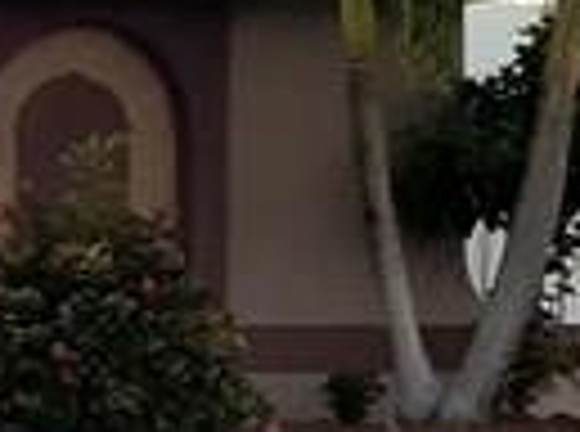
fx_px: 3592
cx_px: -1218
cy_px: 202
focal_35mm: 215
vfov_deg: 6.9
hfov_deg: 7.9
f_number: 1.9
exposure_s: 1/124
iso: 40
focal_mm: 3.6
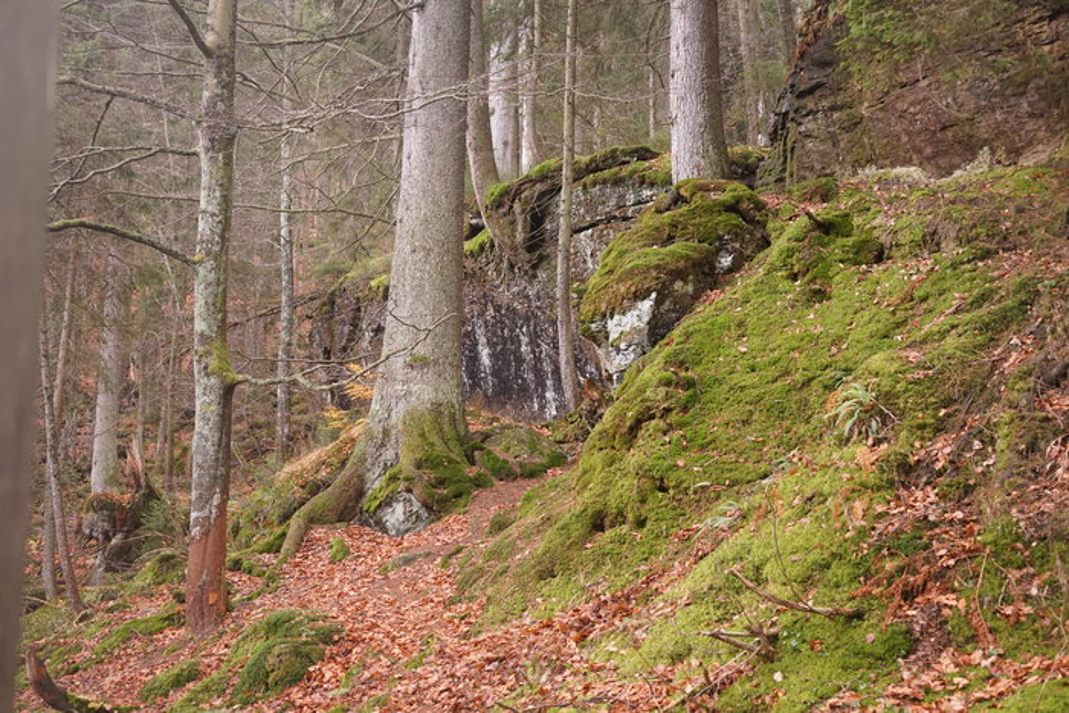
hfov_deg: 47.4
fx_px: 1218
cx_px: 534
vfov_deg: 32.6
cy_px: 356
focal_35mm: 41
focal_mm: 41
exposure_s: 1/60
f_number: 4.5
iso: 500
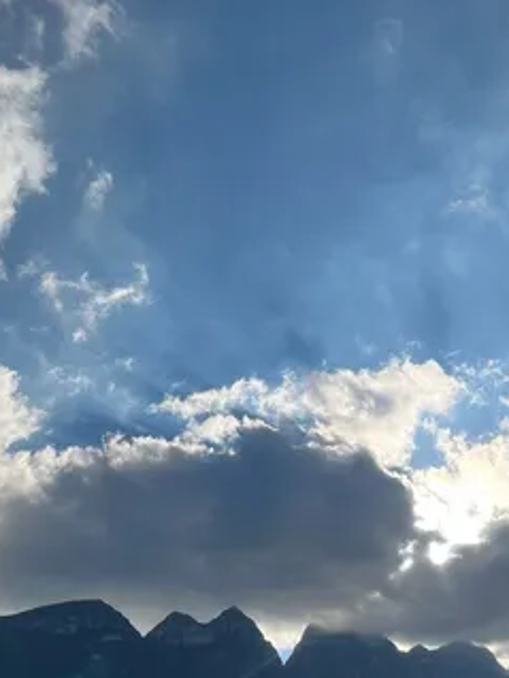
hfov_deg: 29.7
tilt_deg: +18.2
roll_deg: +0.5
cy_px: 606
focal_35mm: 49
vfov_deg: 36.5
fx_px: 959
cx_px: 262
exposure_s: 1/6897
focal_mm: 5.1
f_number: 1.6
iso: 50
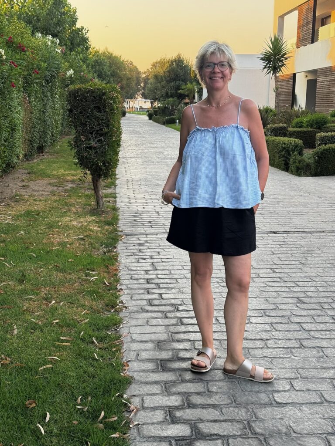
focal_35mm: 48
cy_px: 223
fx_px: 619
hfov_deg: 30.3
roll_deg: -0.8
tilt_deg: -12.3
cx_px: 168
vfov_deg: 39.7
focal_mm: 6.76
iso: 64
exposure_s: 1/275
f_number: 1.78
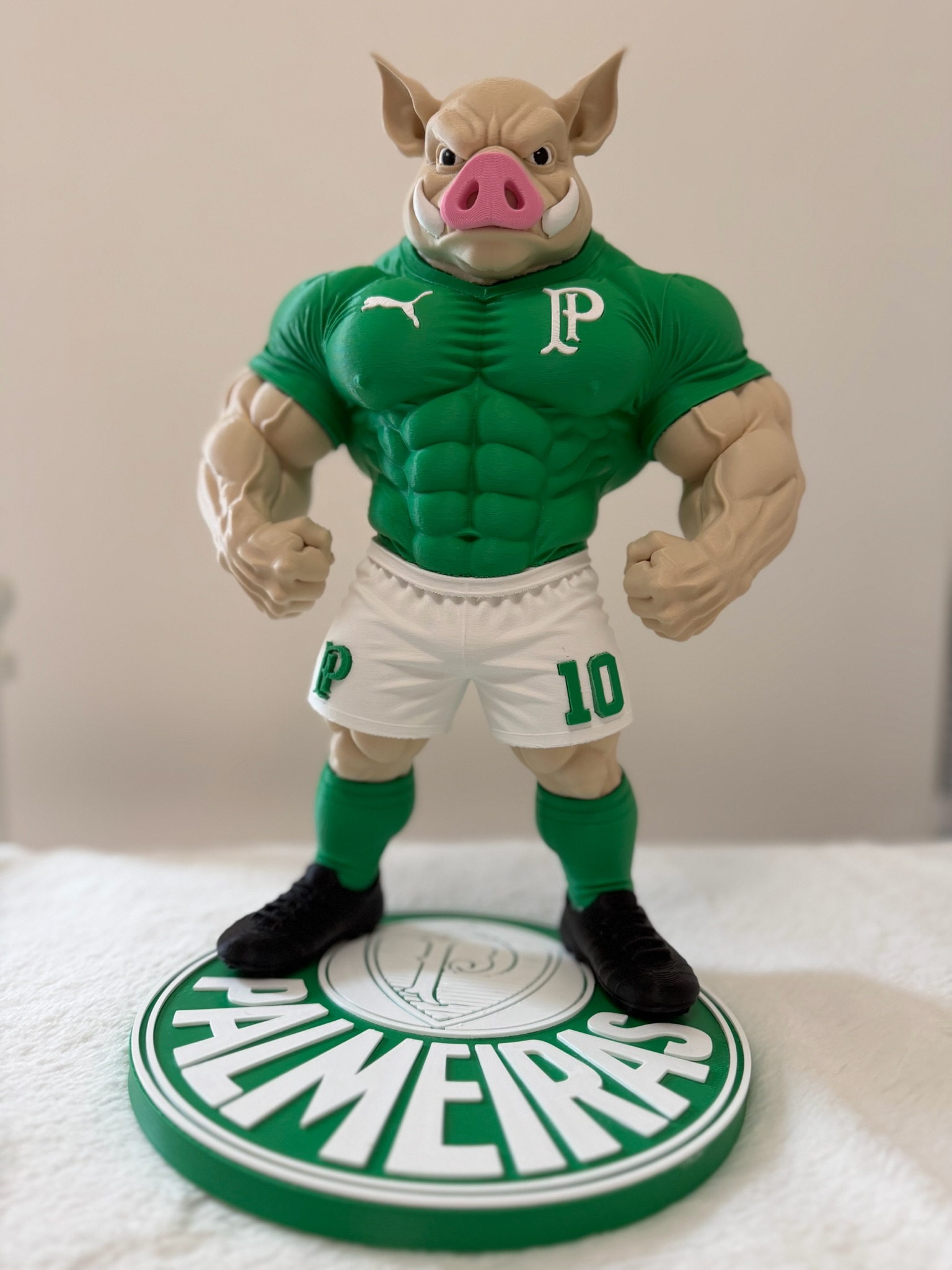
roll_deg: -0.3
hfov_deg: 56.8
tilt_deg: -5.5
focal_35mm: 24
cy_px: 635
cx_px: 476
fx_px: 880
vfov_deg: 71.6
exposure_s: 1/60
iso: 200
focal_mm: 6.76
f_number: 1.78
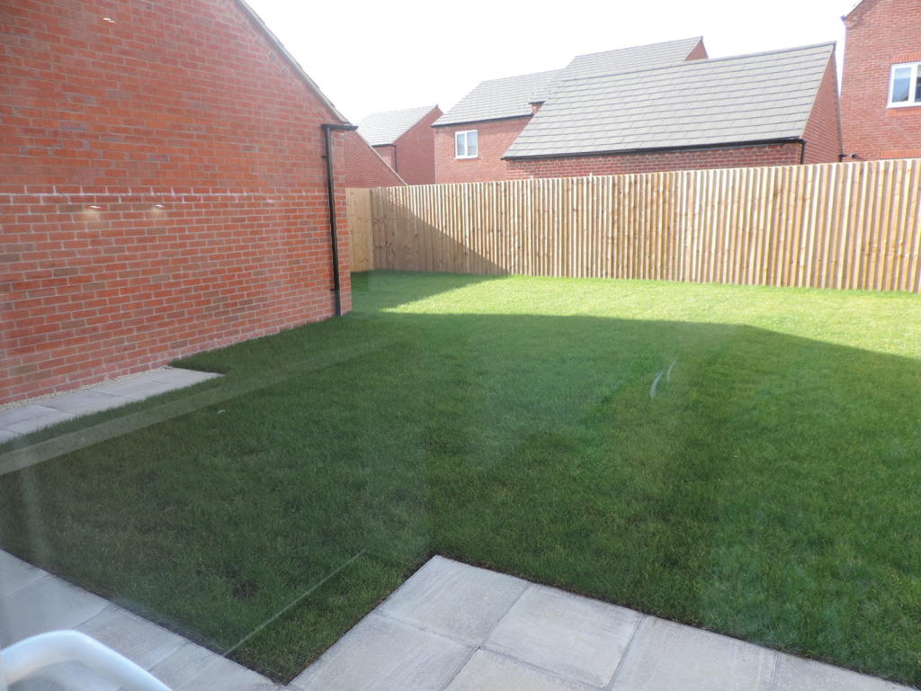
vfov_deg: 56.8
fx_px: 639
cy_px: 346
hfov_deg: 71.6
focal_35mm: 24
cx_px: 460
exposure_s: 1/125
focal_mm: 4.3
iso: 80
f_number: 3
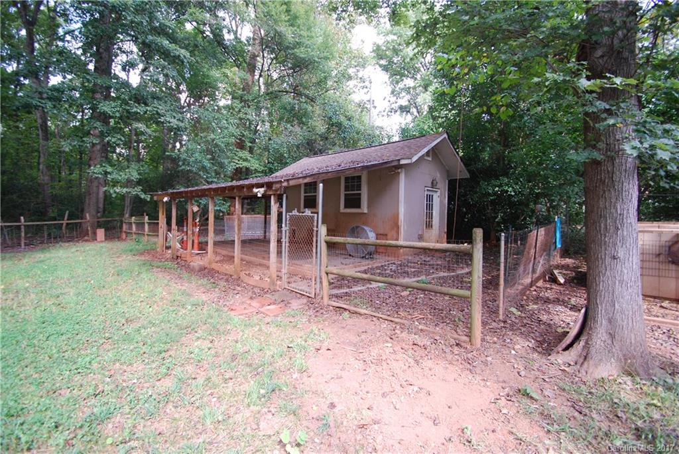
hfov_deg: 100.4
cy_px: 227
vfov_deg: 77.4
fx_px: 283
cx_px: 340
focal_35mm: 15
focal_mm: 10
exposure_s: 1/40
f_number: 3.5
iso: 200
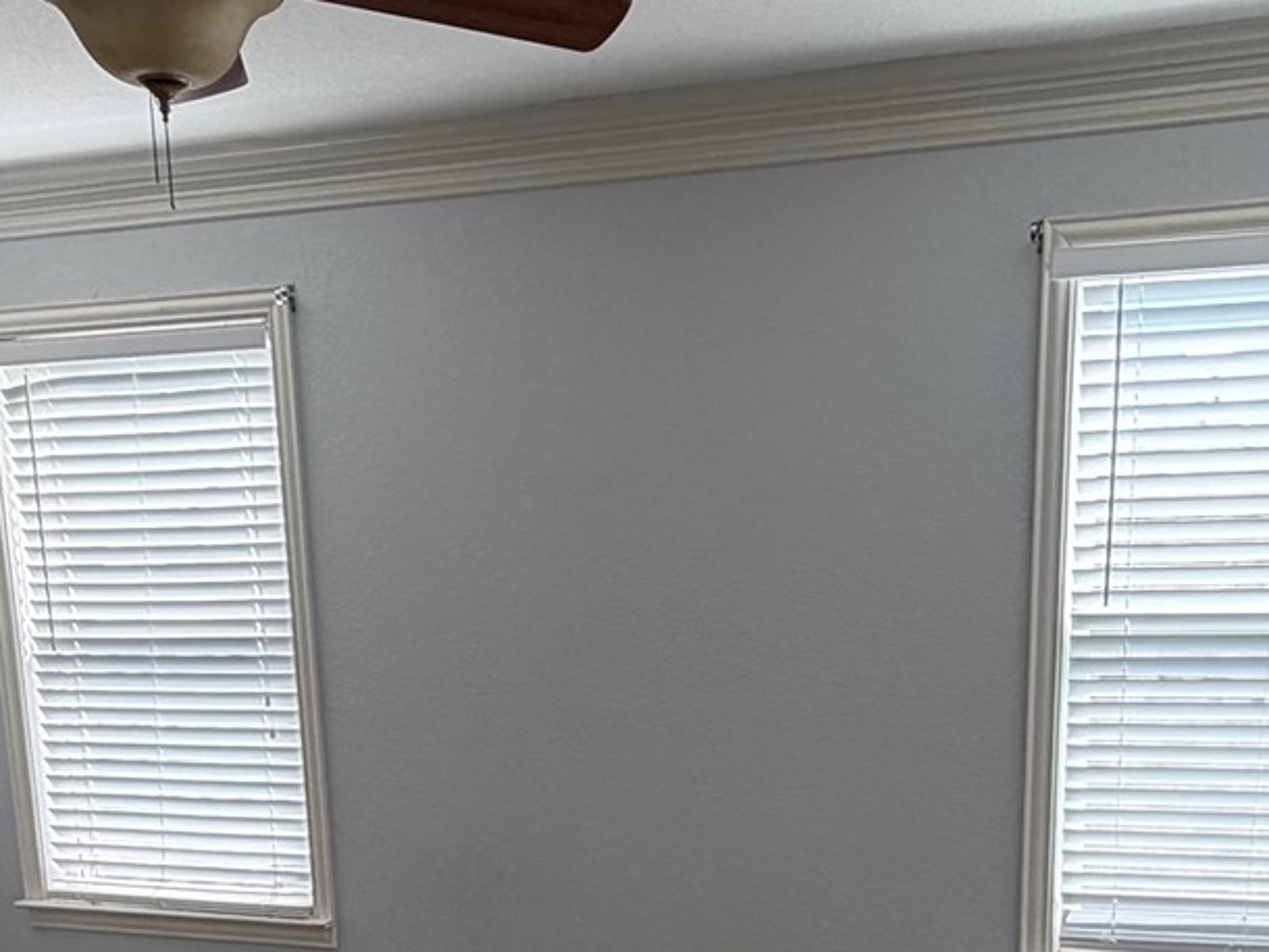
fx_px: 1724
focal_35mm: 47
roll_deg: +1.0
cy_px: 996
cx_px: 684
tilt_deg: -13.9
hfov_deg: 40.4
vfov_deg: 28.6
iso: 80
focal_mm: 2.22
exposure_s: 1/121
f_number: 2.2
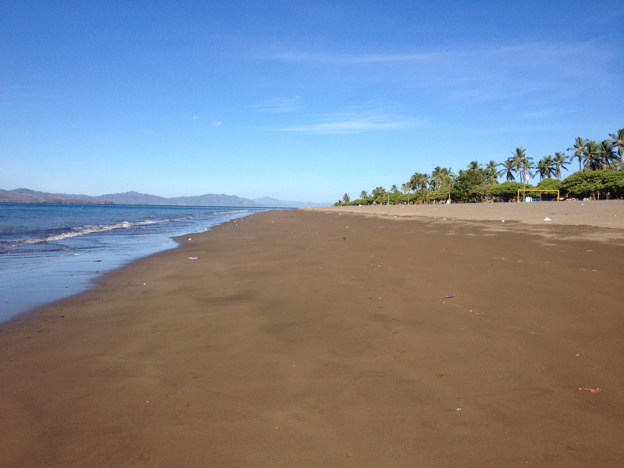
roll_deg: -1.0
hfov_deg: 52.6
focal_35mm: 35
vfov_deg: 40.7
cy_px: 234
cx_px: 312
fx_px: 631
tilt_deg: -5.6
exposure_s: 1/2304
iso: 50
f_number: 2.4
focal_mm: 4.28
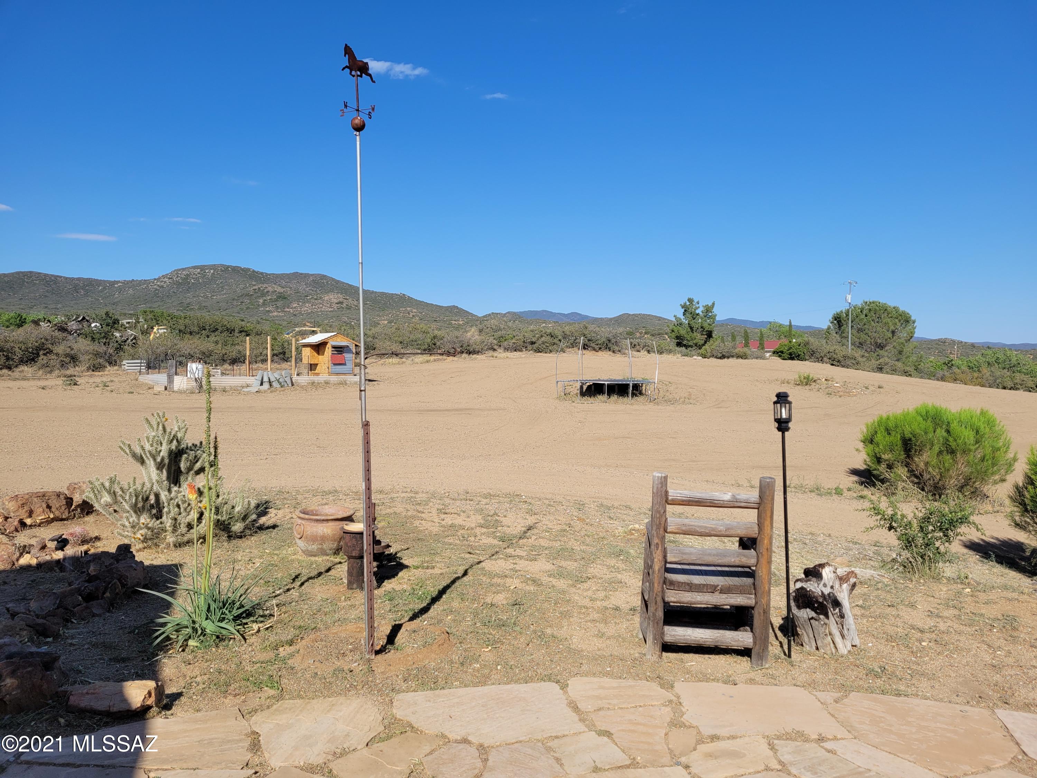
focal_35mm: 26
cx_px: 518
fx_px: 779
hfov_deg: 67.3
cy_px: 389
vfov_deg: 53.1
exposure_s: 1/2843
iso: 40
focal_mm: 5.4
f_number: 1.8
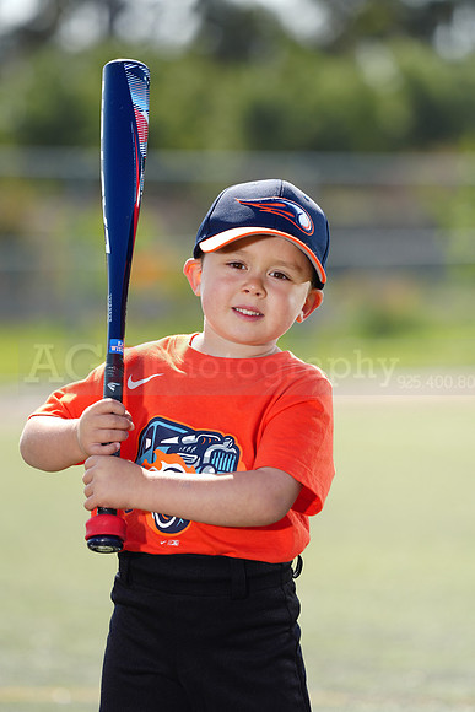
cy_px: 356
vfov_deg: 10.3
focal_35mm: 200
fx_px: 3956
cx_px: 238
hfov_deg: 6.9
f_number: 4
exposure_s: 1/250
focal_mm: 200
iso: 50
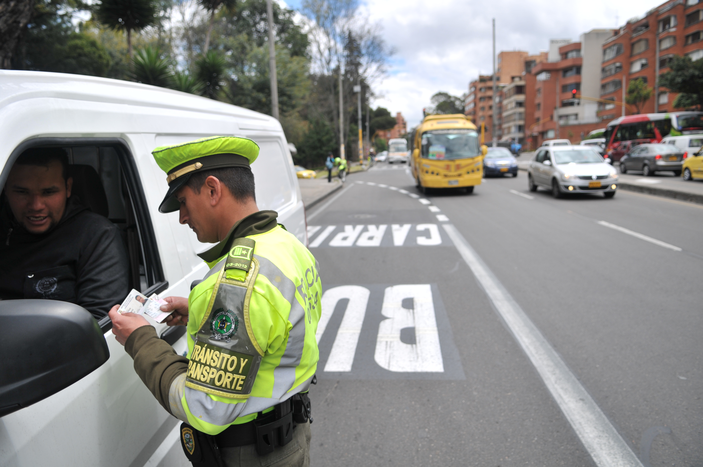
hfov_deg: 70.5
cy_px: 234
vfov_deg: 50.3
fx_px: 497
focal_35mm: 26
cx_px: 352
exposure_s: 1/1600
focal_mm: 17
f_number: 2.8
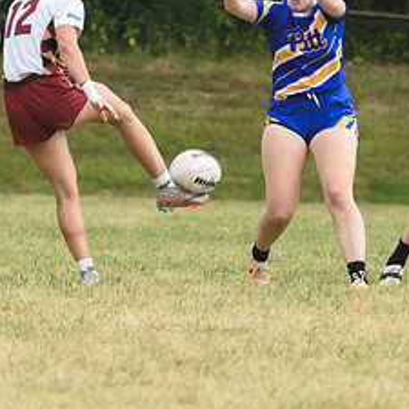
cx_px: 204
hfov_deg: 1.5
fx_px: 15359
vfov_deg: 1.5
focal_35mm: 1149
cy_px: 142
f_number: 6
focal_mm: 350
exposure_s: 1/1000
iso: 280
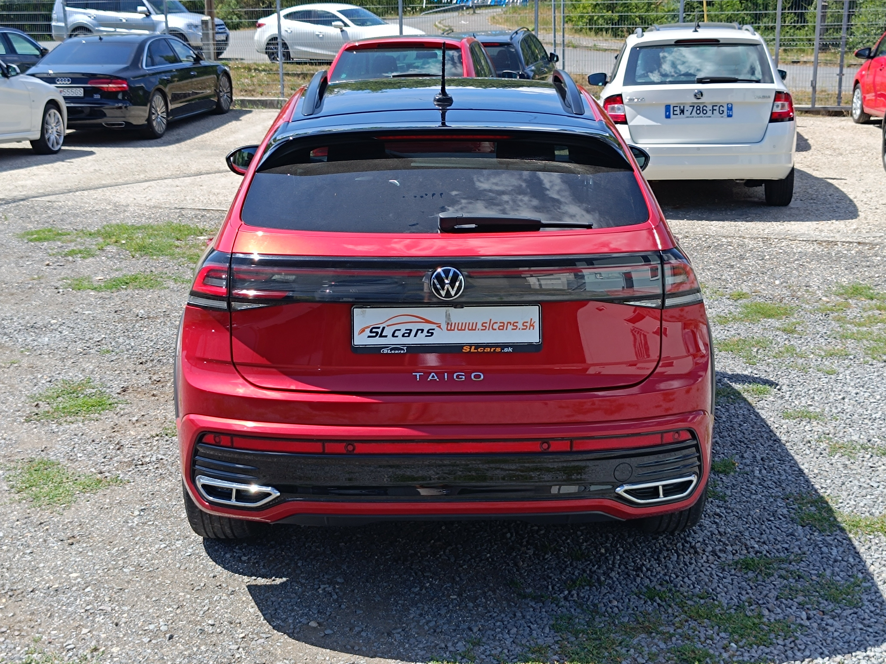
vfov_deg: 56.8
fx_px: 614
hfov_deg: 71.6
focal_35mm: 24
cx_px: 443
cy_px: 332
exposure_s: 1/614
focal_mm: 5.59
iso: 52
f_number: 1.88
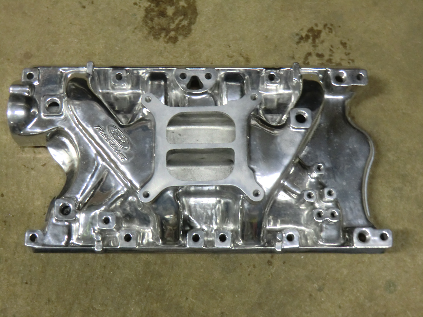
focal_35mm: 47
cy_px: 158
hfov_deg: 40.4
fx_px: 574
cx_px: 212
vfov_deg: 30.9
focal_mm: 8.4
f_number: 4
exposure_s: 1/5
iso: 400
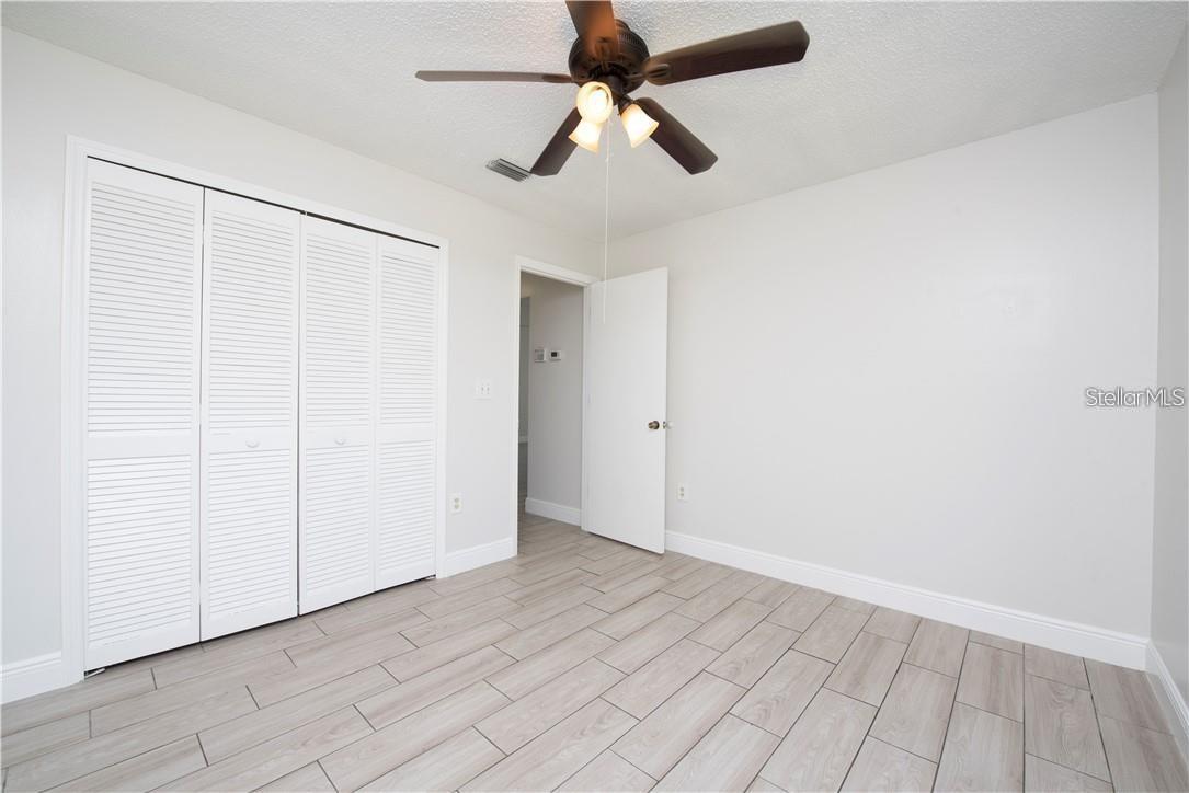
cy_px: 396
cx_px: 594
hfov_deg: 104.2
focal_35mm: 14
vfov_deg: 81.2
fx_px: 462
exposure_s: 1/60
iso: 400
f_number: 10
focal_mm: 14
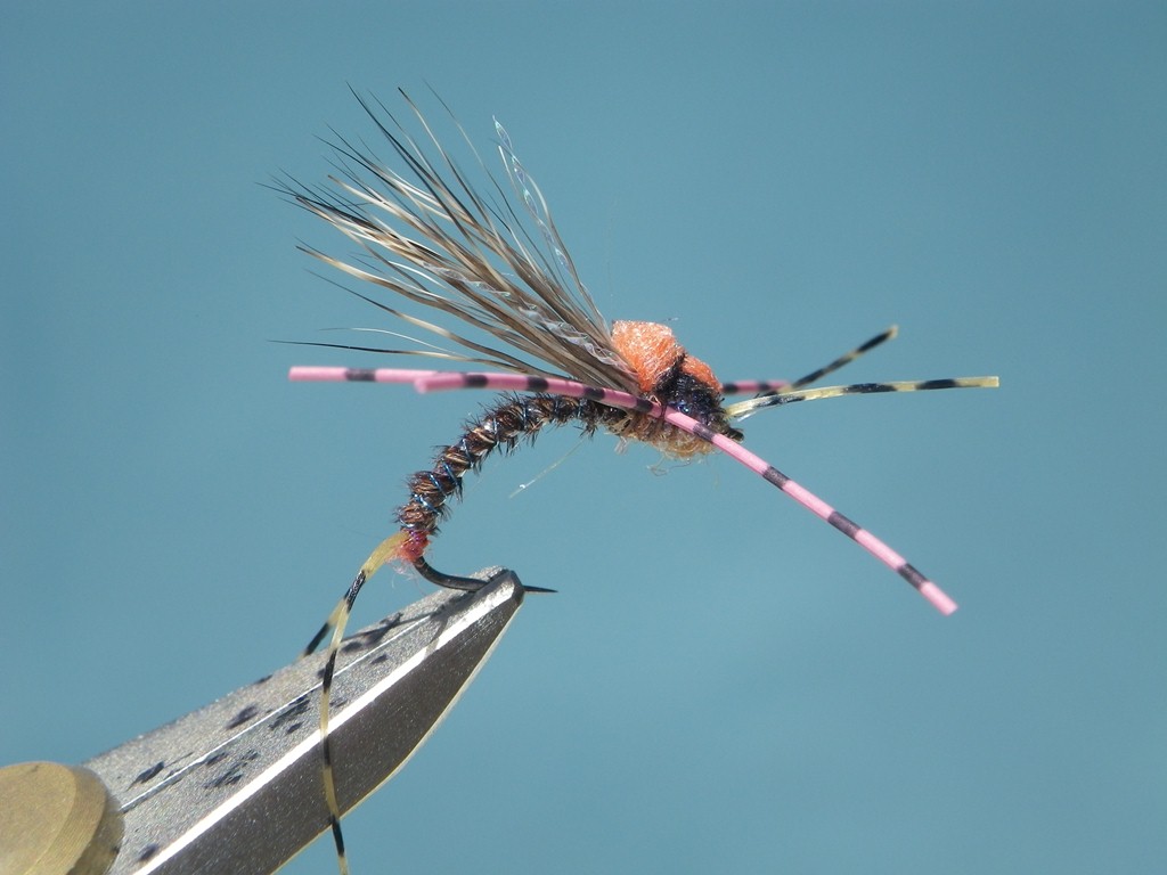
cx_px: 584
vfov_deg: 15.7
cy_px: 438
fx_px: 3169
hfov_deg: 20.9
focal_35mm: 94
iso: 80
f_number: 6
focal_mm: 16.7
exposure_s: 1/320
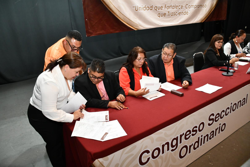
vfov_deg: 47.9
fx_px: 187
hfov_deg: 67.4
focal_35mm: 27
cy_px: 84
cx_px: 125
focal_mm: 18
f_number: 4
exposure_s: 1/60
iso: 1800
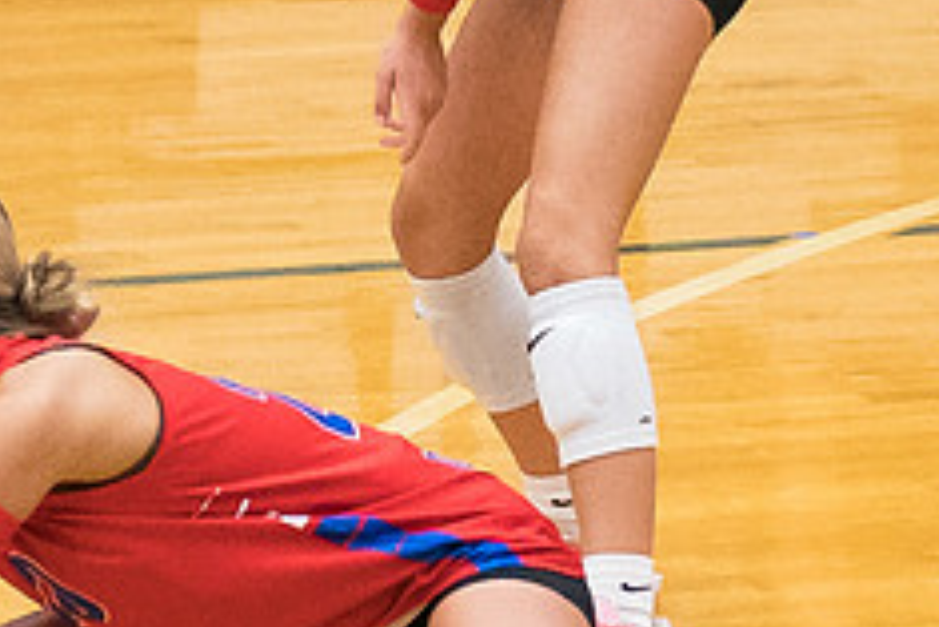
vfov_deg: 2.3
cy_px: 230
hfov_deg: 3.4
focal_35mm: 599
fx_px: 15633
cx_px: 404
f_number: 2.8
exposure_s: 1/1000
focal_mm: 70
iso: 4000
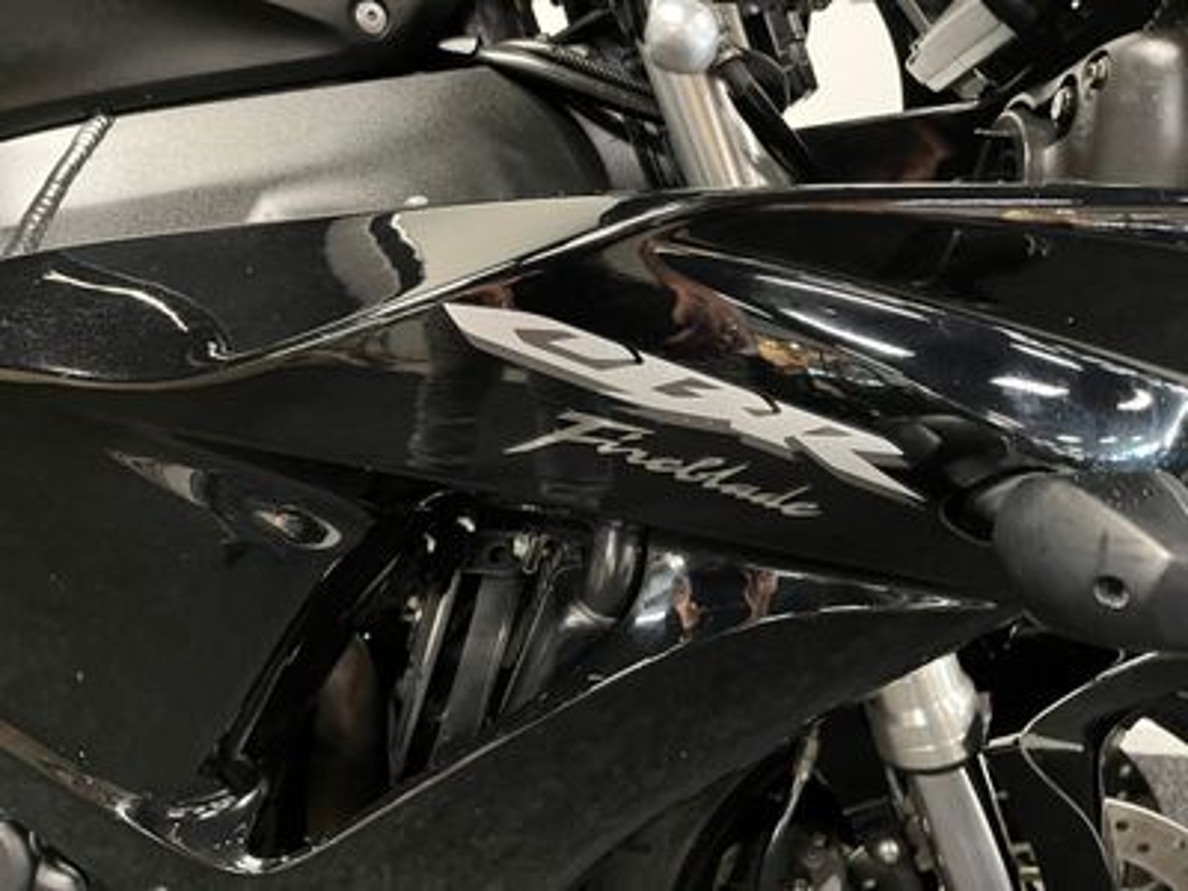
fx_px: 892
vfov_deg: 53.1
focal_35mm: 26
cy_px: 446
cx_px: 594
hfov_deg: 67.3
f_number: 1.6
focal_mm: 5.1
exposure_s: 1/33
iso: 640
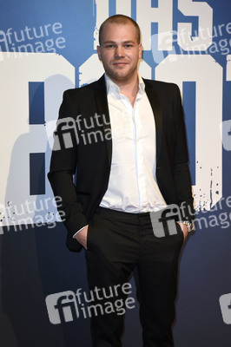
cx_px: 116
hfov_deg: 14.7
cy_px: 174
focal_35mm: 93
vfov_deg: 21.9
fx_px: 897
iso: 640
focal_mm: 62
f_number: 6.3
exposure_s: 1/160
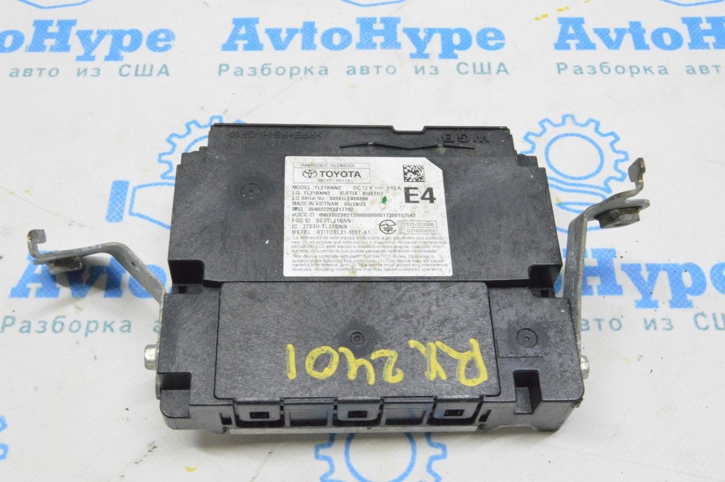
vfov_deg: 29.8
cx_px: 362
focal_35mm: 45
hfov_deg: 43.6
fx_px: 905
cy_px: 241
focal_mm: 30
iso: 6400
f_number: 20
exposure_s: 1/20
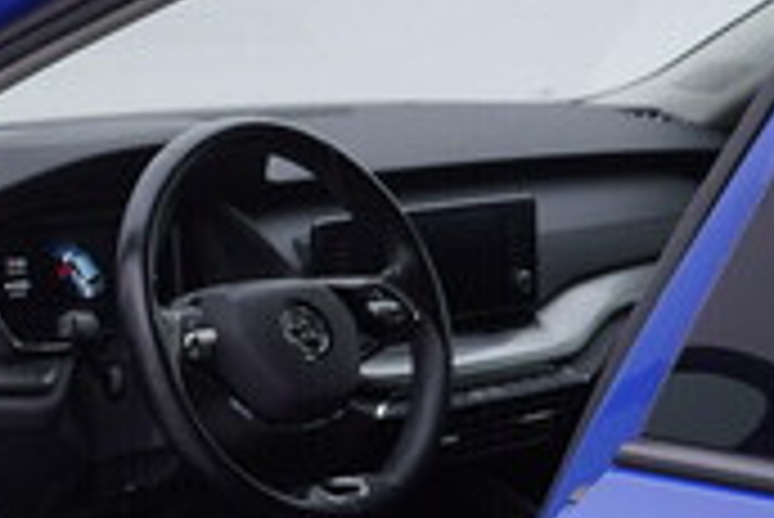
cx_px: -338
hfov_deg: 16.4
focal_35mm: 115
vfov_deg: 11.8
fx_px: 2475
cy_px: 489
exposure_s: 1/60
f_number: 3.5
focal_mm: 24
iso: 125
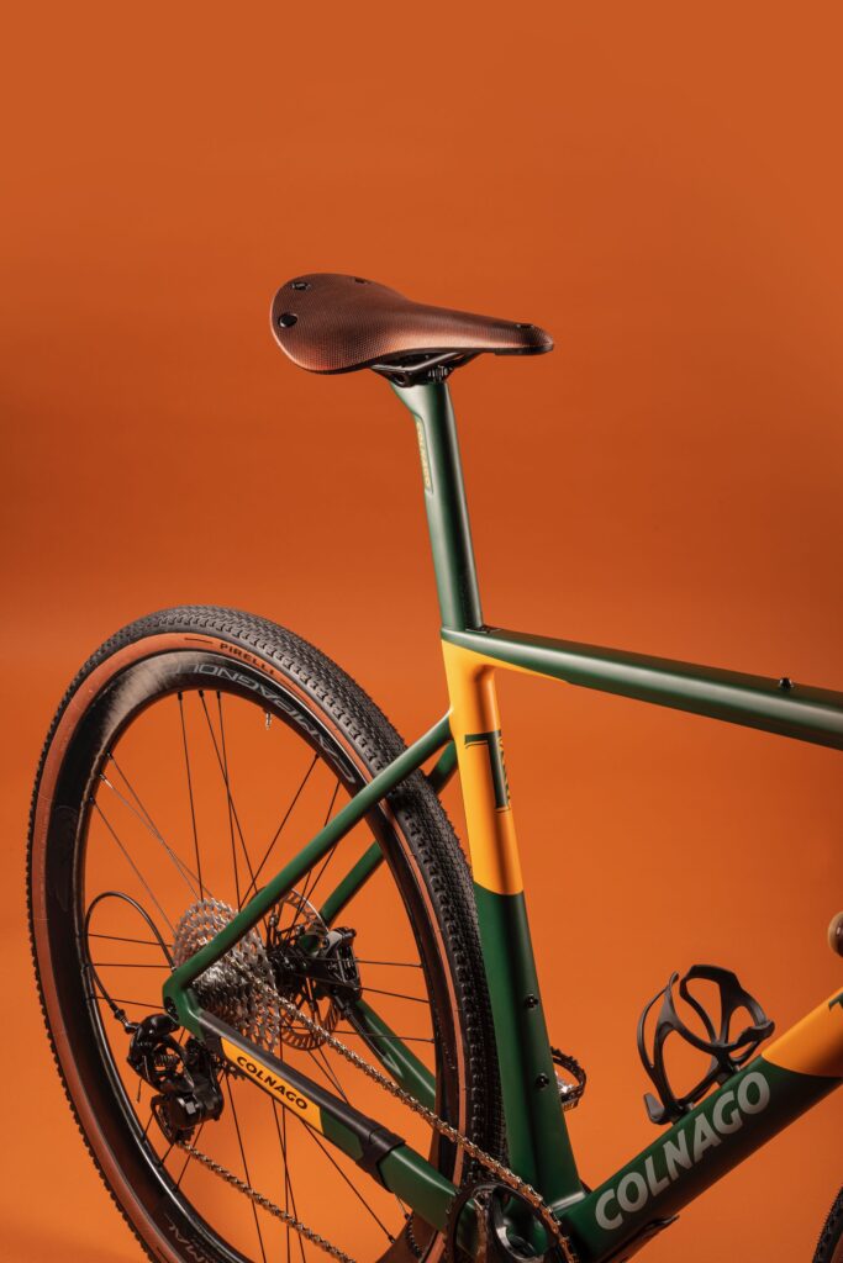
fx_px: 2458
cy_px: 632
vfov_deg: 28.8
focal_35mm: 70
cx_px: 422
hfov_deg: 19.5
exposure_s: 1/160
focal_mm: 70
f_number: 18
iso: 100
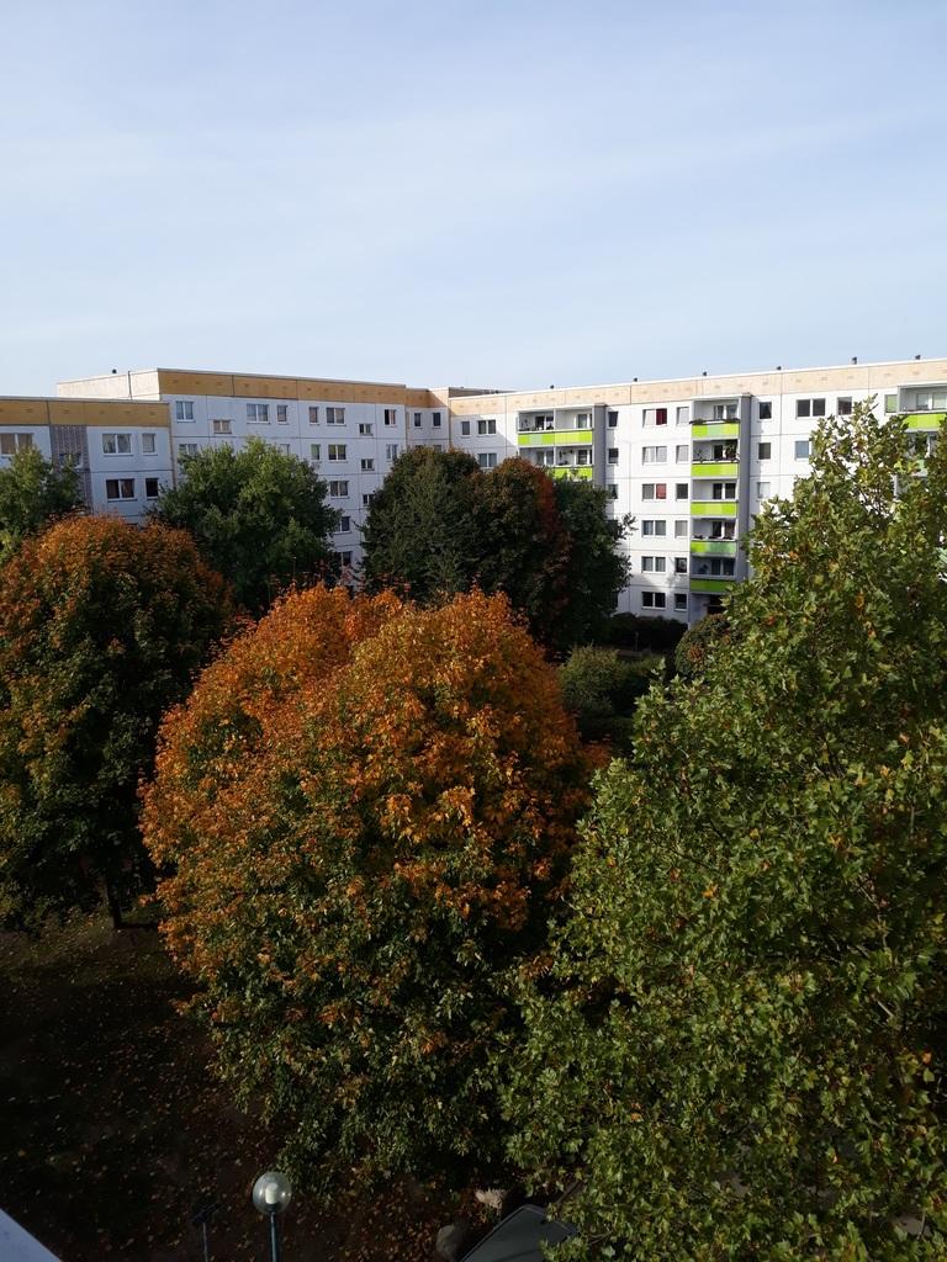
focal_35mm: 27
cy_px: 631
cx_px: 474
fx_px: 985
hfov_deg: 51.4
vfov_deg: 65.3
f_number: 1.7
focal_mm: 3.71
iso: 40
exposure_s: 1/1036
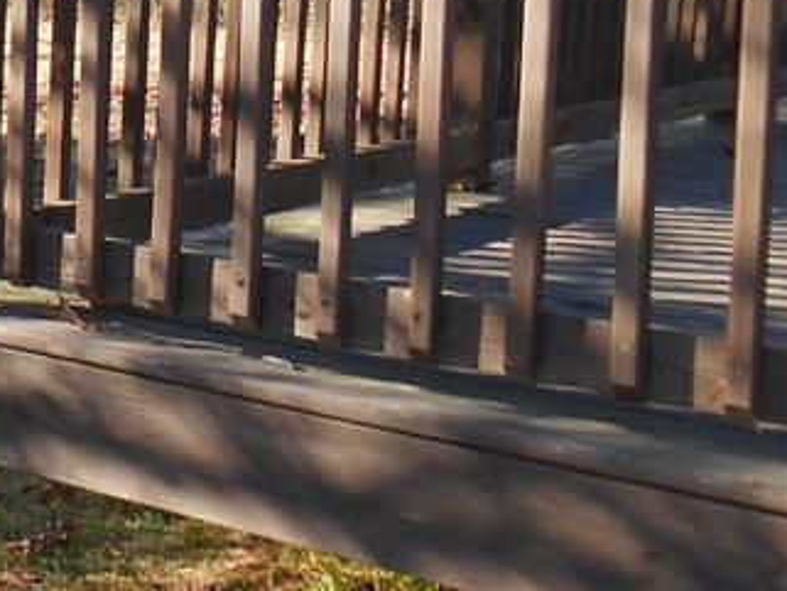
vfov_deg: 17.4
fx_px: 1888
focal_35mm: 83
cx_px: -463
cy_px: 2
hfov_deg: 19.7
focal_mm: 4.7
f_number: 3.4
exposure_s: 1/125
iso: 80
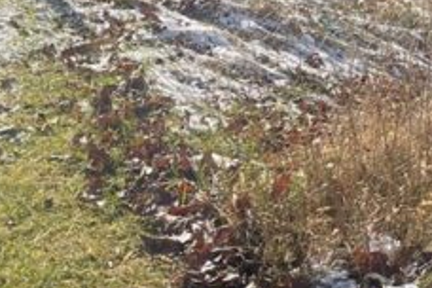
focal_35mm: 95
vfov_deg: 13.7
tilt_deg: -13.0
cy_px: -119
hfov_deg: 20.5
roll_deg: +2.3
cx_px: 476
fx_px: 1140
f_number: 1.6
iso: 50
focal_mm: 5.1
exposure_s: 1/2488
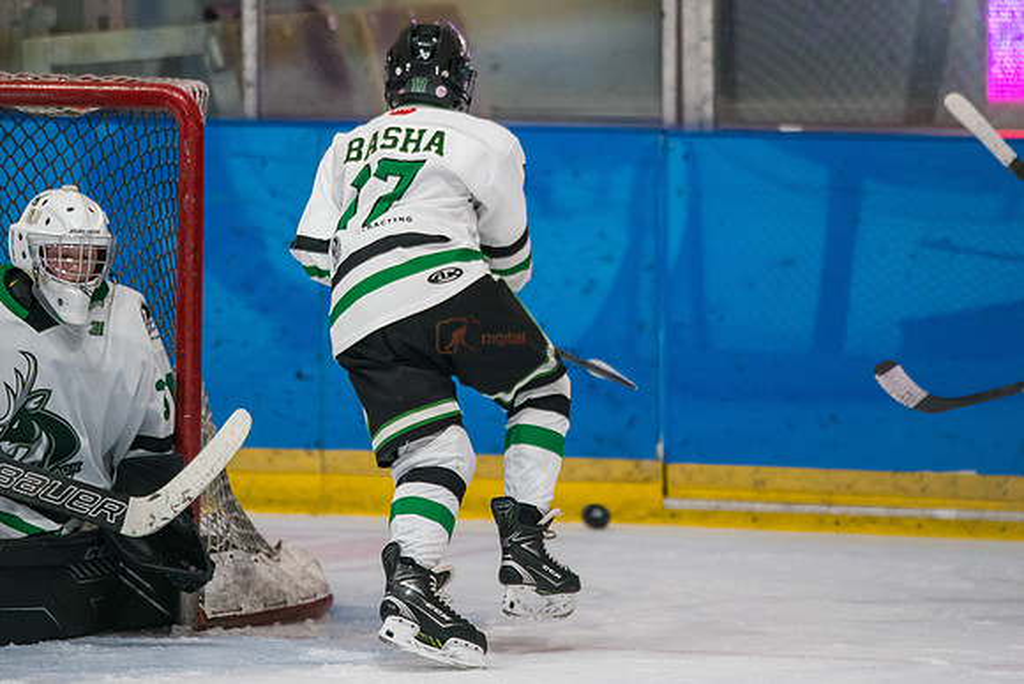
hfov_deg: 5.0
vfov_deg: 3.4
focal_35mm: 410
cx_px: 512
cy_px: 254
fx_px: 11674
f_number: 3.2
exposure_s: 1/1000
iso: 3200
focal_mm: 300
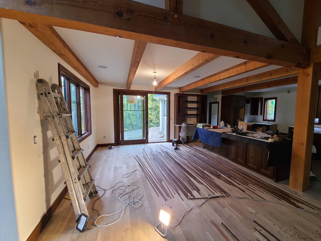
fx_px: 130
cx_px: 172
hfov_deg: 101.9
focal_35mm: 14
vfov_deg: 85.7
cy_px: 124
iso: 160
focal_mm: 2.2
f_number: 2.2
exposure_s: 1/59
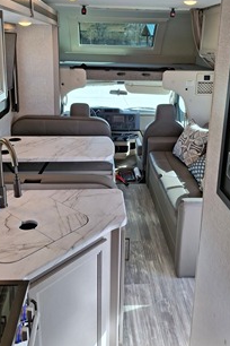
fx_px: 326
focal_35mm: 34
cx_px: 125
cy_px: 130
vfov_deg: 55.2
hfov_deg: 38.9
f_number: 1.8
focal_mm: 4.69
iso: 32
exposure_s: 1/259
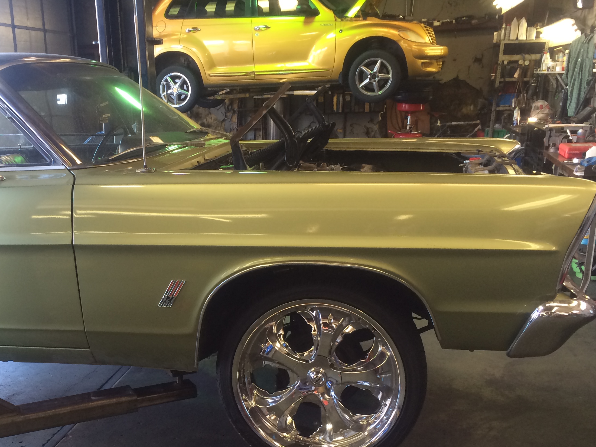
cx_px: 192
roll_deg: +4.0
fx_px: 740
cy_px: 327
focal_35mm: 43
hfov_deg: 43.2
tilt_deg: -16.7
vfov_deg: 33.0
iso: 80
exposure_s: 1/30
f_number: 2.2
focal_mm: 4.15
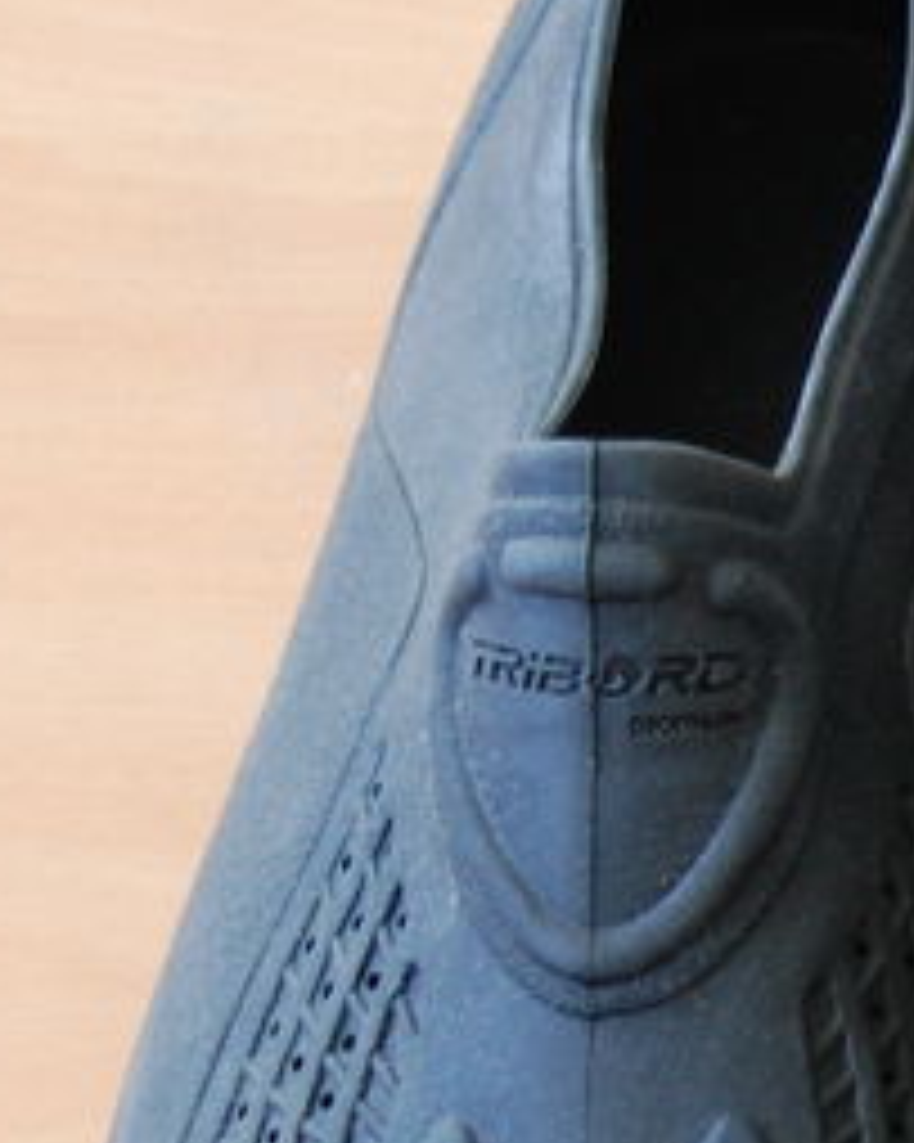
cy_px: 911
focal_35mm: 233
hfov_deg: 6.5
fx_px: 7883
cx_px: 1468
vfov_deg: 8.3
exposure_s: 1/30
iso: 640
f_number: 5.3
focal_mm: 42
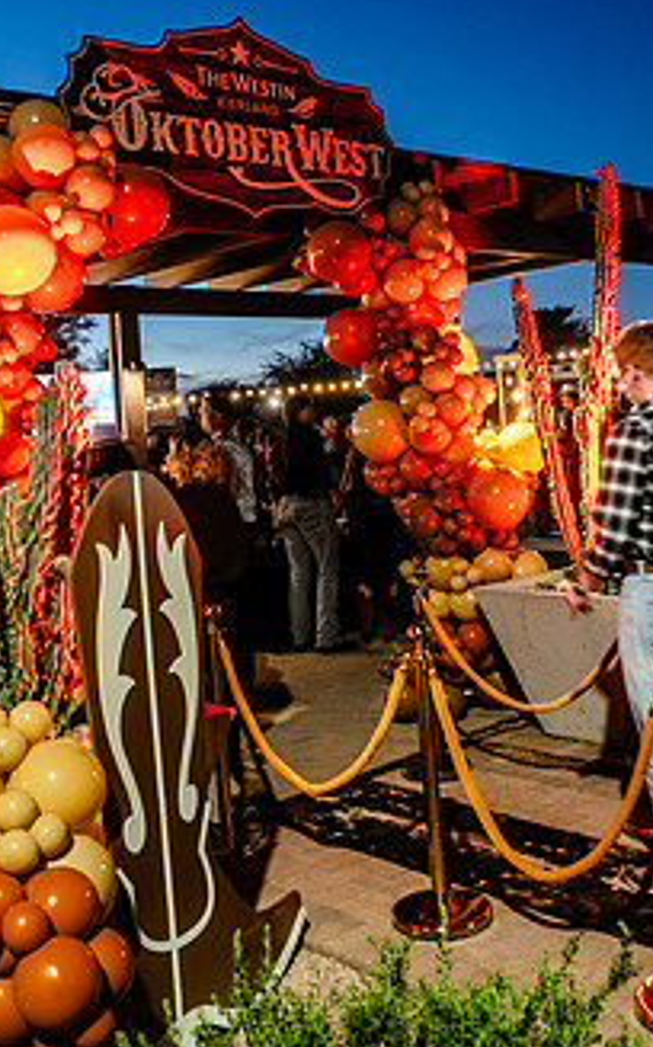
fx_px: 1083
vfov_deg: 51.5
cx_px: 371
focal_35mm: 38
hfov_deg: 33.5
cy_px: 469
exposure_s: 1/40
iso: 4000
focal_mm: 21
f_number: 4
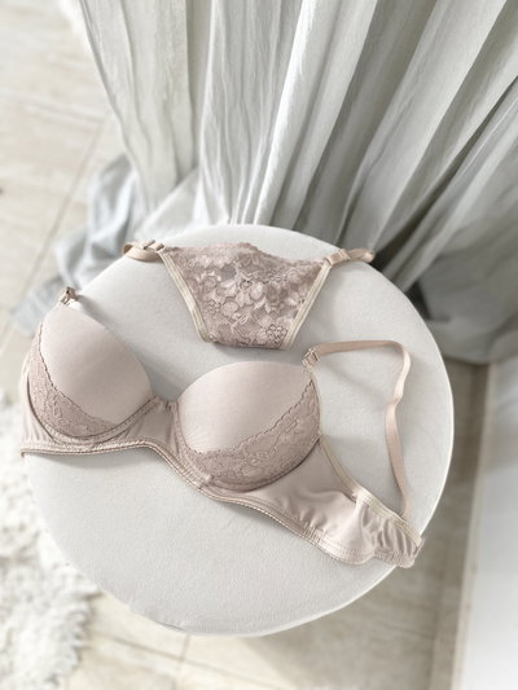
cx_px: 259
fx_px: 519
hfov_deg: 53.1
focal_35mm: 26
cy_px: 345
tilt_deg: -69.7
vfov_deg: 67.3
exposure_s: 1/122
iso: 64
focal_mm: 4.25
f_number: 1.8
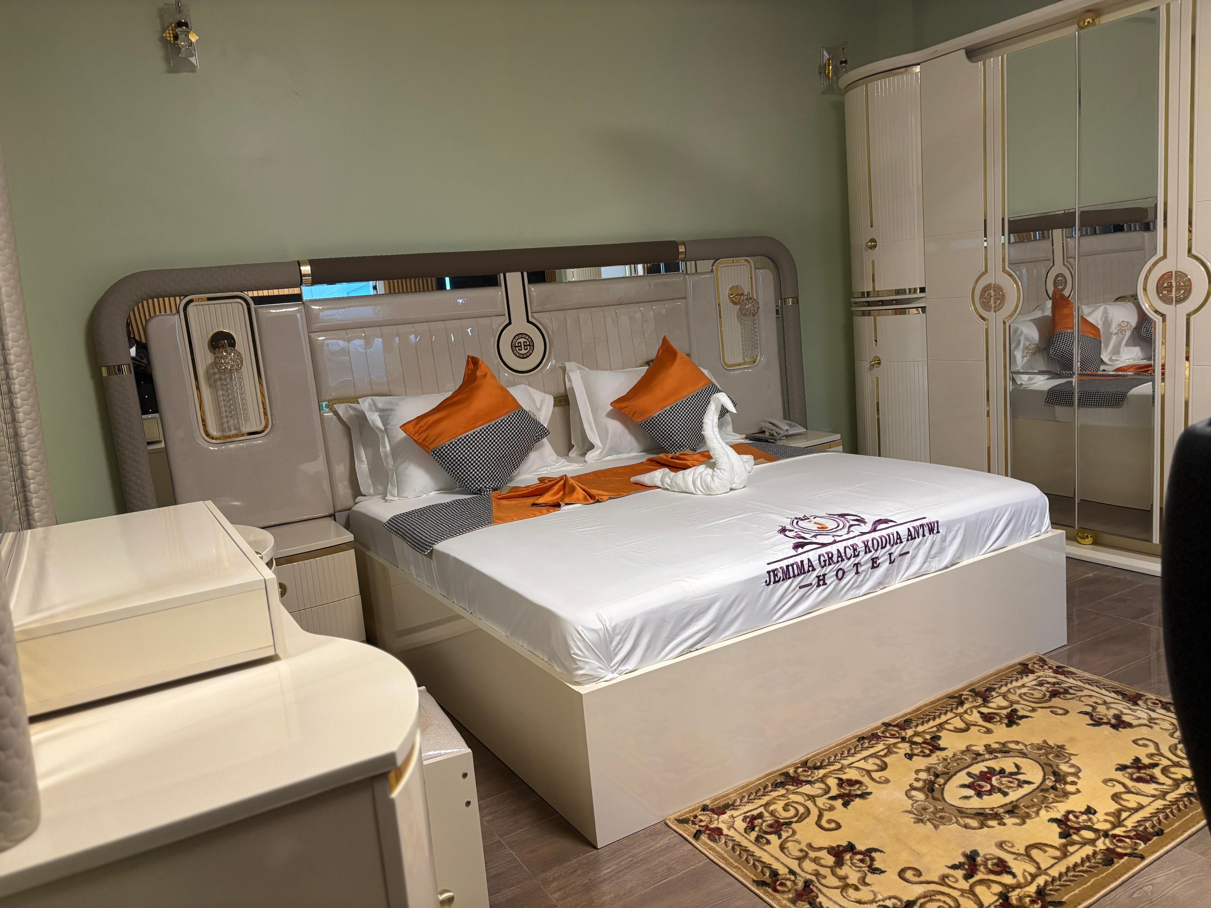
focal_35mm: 26
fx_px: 910
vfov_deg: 53.1
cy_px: 454
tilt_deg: -11.2
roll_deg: +5.0
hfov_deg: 67.3
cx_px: 606
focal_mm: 5.96
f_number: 1.6
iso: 250
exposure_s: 1/60
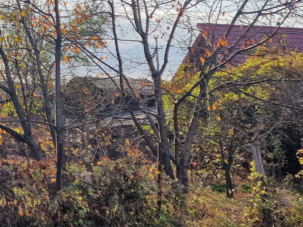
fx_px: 700
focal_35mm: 80
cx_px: -110
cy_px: 13
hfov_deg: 21.6
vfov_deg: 18.1
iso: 50
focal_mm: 6.4
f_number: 1.8
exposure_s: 1/870
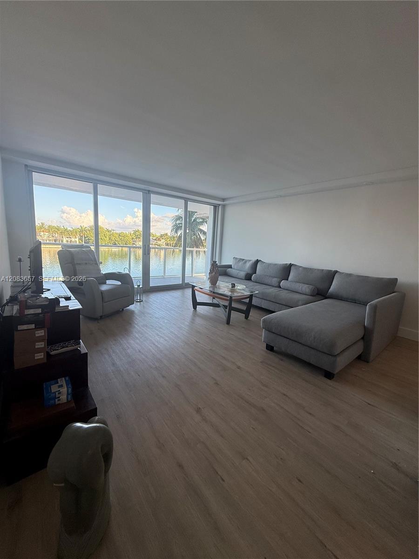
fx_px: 226
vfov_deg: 102.1
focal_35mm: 14
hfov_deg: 85.7
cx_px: 210
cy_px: 280
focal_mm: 2.22
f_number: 2.2
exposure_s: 1/120
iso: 80
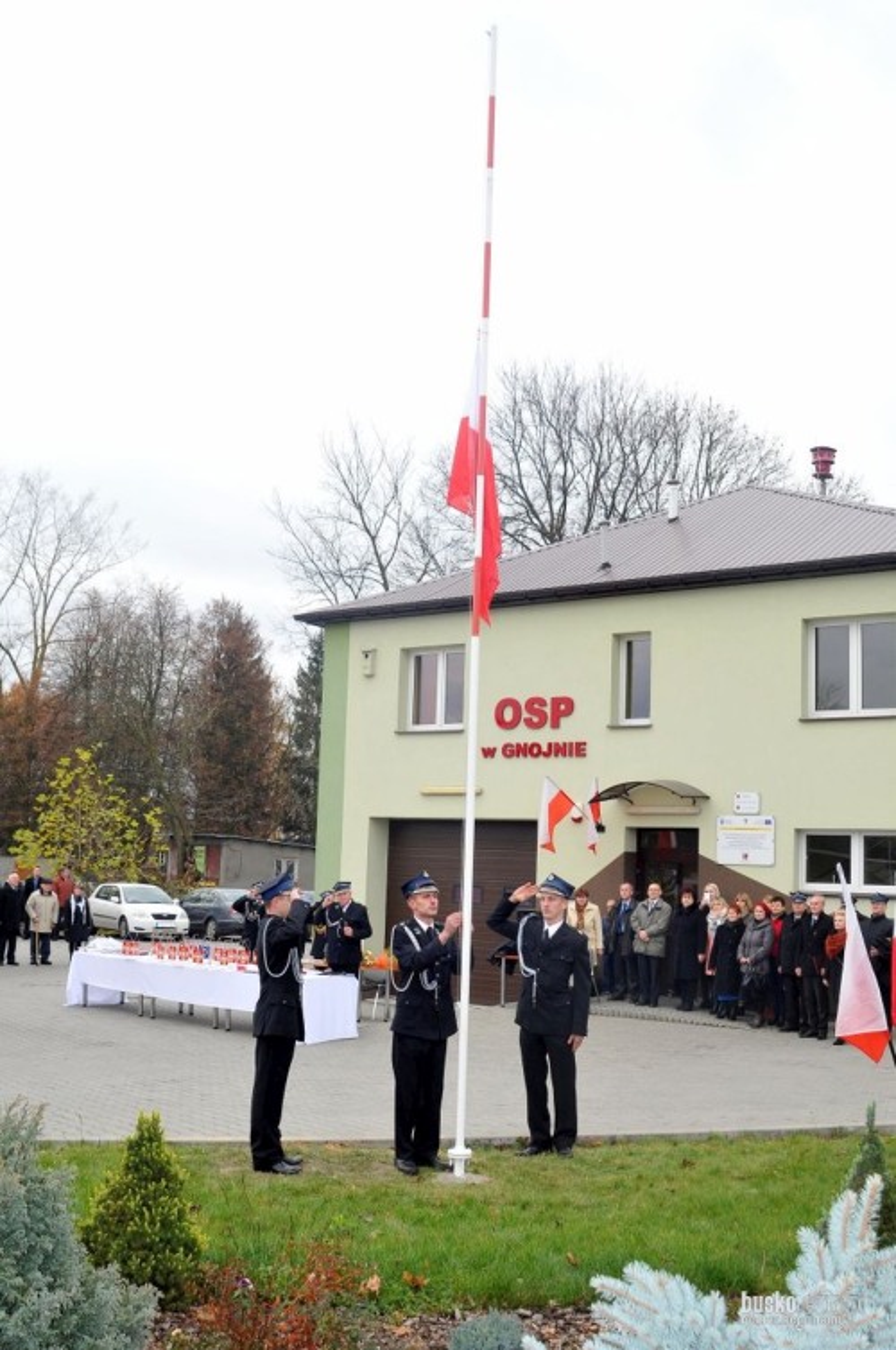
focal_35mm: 36
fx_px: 1348
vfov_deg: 53.2
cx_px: 448
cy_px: 675
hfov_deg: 36.8
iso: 400
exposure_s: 1/100
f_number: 6.3
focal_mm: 24
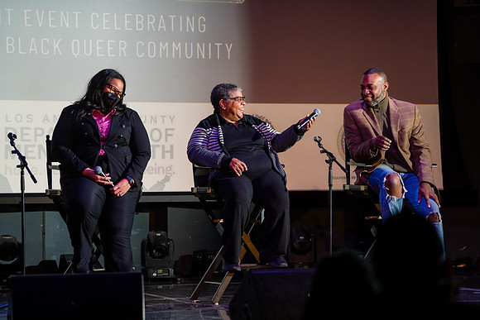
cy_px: 160
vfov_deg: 9.4
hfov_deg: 14.1
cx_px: 240
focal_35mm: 146
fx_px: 1947
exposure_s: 1/250
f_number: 4
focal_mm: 146
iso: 1000
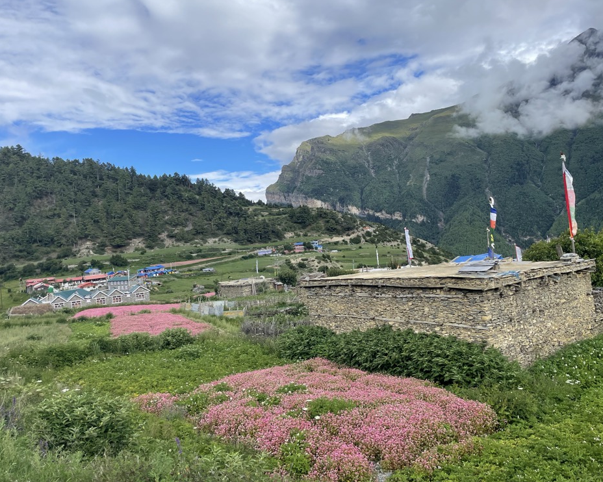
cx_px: 311
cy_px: 233
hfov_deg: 62.2
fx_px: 500
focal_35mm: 28
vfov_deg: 51.5
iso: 32
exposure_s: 1/2053
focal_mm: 4.2
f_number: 1.6
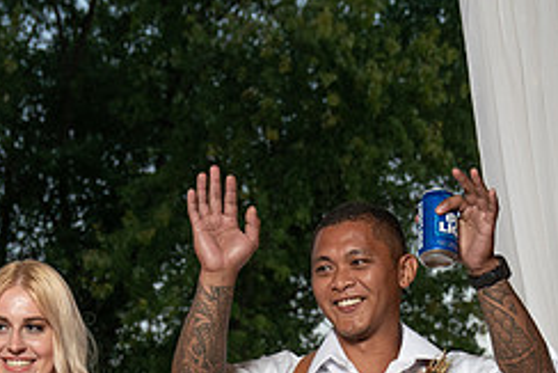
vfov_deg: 10.7
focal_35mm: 122
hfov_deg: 16.8
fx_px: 1892
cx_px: 263
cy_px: 606
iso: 1000
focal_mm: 37
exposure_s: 1/200
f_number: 4
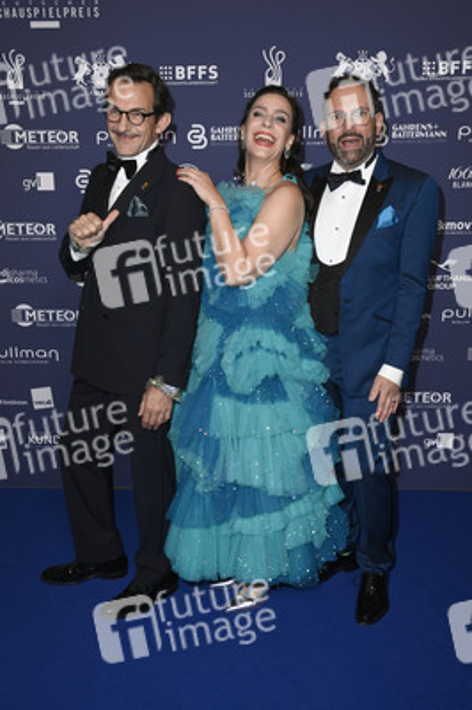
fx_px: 689
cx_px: 236
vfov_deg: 54.5
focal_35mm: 35
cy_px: 355
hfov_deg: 37.8
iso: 400
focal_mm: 35
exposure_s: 1/250
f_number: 5.6
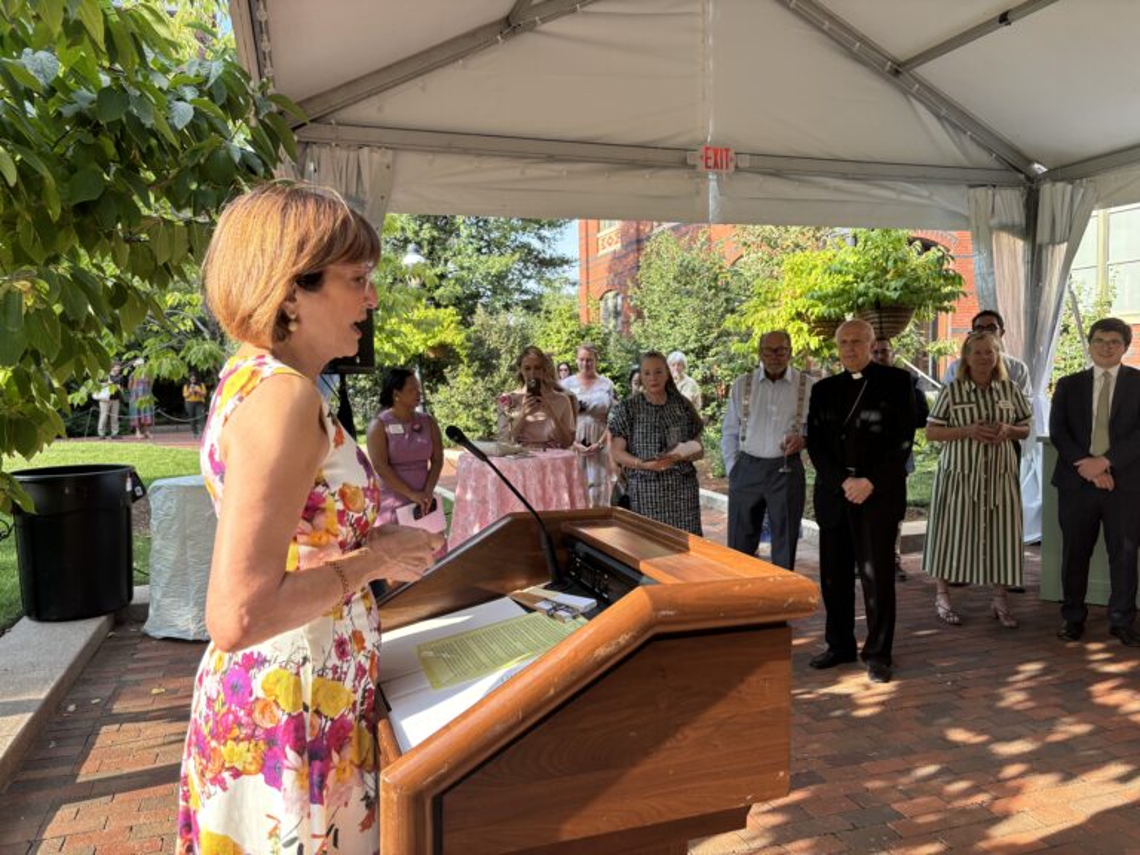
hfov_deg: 67.3
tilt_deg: -4.1
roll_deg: +1.4
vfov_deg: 53.1
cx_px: 570
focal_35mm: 26
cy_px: 428
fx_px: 856
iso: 50
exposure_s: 1/306
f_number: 1.6
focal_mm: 5.96
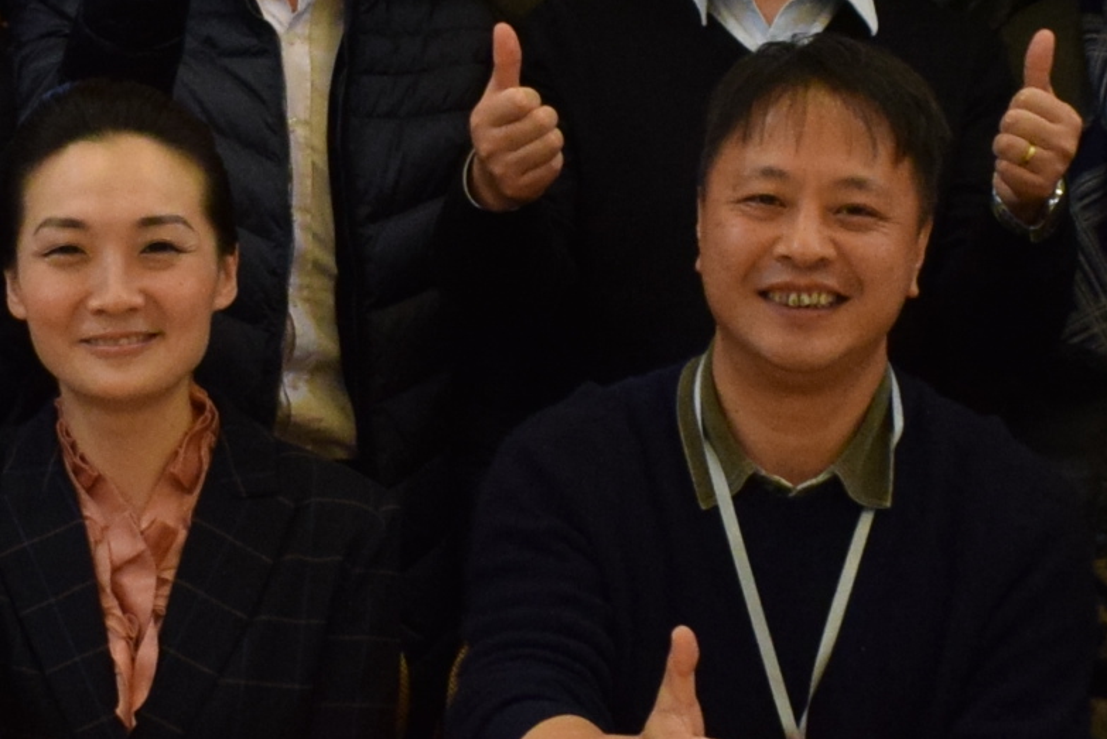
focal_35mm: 155
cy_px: 445
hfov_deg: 13.2
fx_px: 4769
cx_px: 260
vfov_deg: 8.9
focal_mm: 18
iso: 900
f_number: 3.5
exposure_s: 1/60
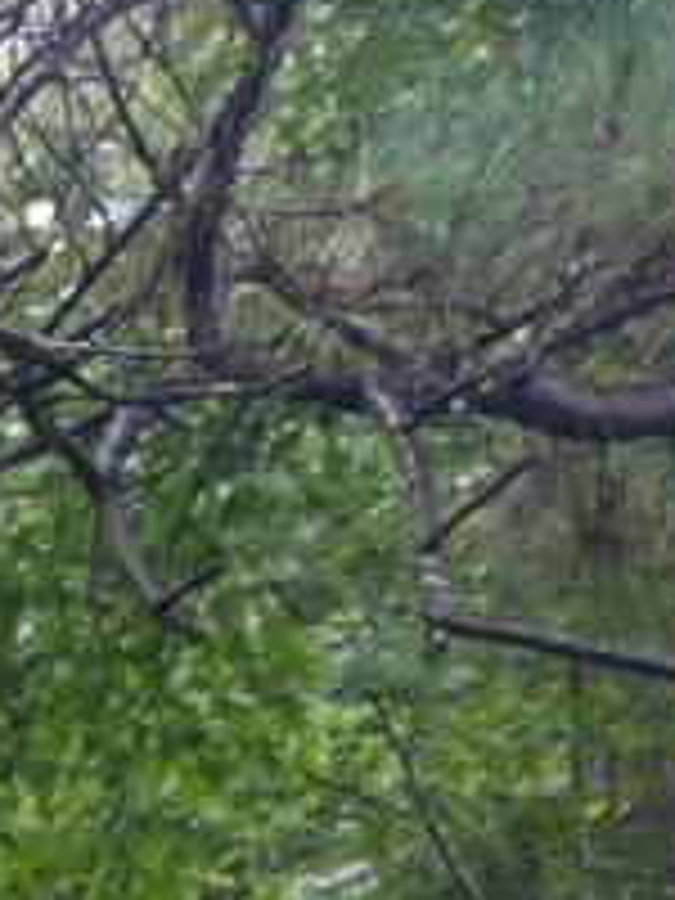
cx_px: -1530
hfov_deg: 6.9
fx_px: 4862
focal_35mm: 187
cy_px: 1750
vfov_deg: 9.9
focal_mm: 16
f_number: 4
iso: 320
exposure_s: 1/160
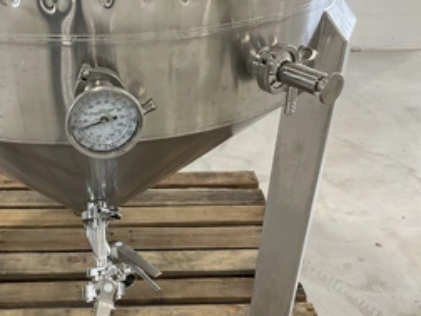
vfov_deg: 31.4
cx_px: 129
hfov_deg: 40.5
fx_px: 559
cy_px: 197
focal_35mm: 46
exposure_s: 1/101
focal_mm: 3
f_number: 1.8
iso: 64
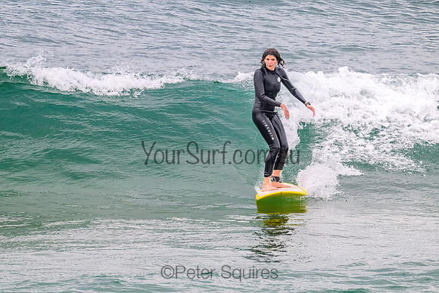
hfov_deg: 2.0
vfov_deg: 1.3
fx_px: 12776
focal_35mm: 1048
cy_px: 124
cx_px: 225
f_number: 11
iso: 1250
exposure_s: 1/2000
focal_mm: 800
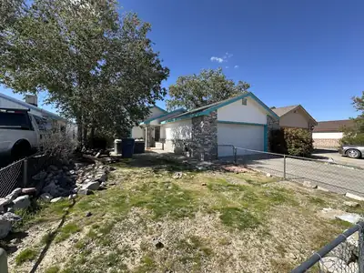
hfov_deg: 102.1
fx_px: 147
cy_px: 136
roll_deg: -0.8
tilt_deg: -0.7
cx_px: 182
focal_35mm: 14
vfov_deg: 85.7
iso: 40
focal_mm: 2.22
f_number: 2.2
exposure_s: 1/1221
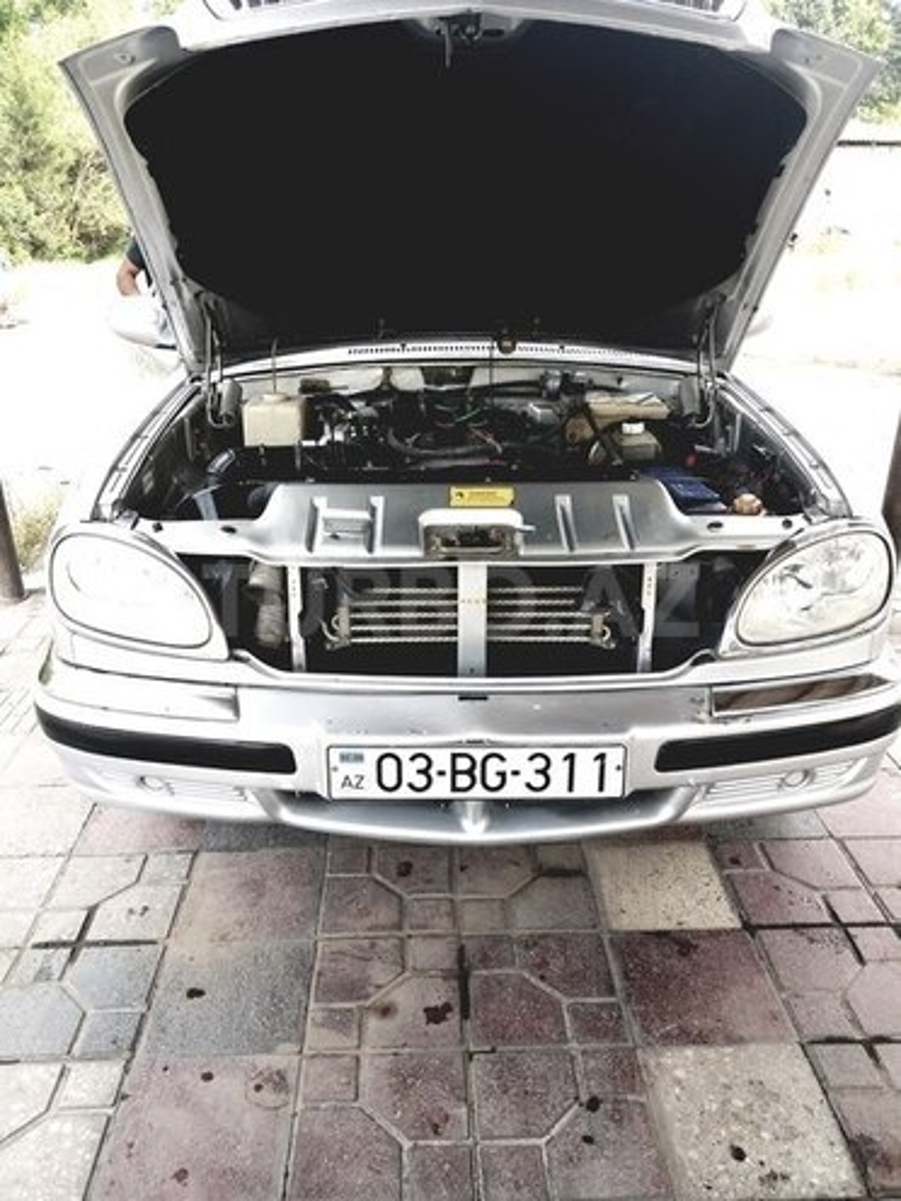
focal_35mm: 27
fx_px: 937
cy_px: 600
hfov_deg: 51.4
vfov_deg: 65.3
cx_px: 450
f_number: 1.9
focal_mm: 3.7
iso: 40
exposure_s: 1/201
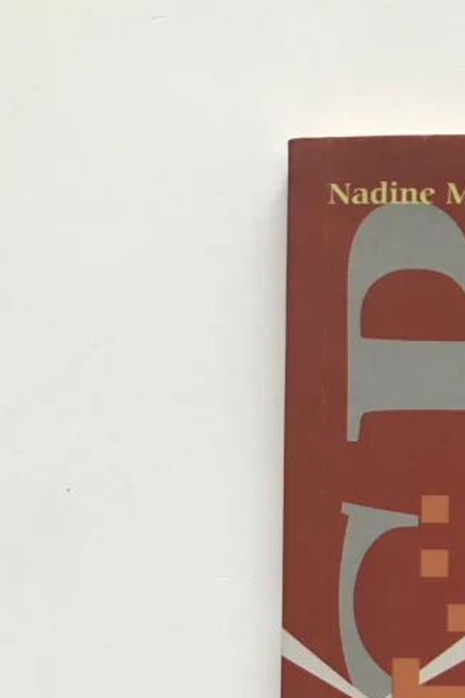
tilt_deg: -88.6
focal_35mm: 61
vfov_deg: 31.3
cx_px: 513
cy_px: 632
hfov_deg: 21.1
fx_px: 1182
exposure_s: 1/20
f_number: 1.8
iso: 32
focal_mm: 3.99
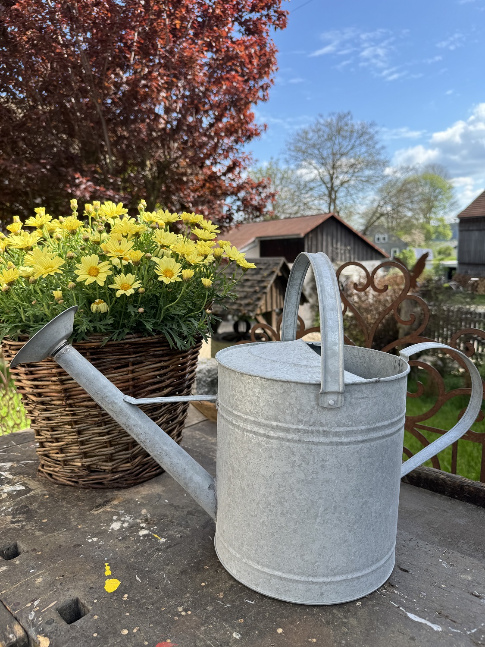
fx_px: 448
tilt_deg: -9.4
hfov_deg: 56.8
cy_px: 324
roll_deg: +1.4
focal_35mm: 24
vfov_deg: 71.6
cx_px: 242
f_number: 1.78
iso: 80
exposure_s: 1/1637
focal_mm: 6.76
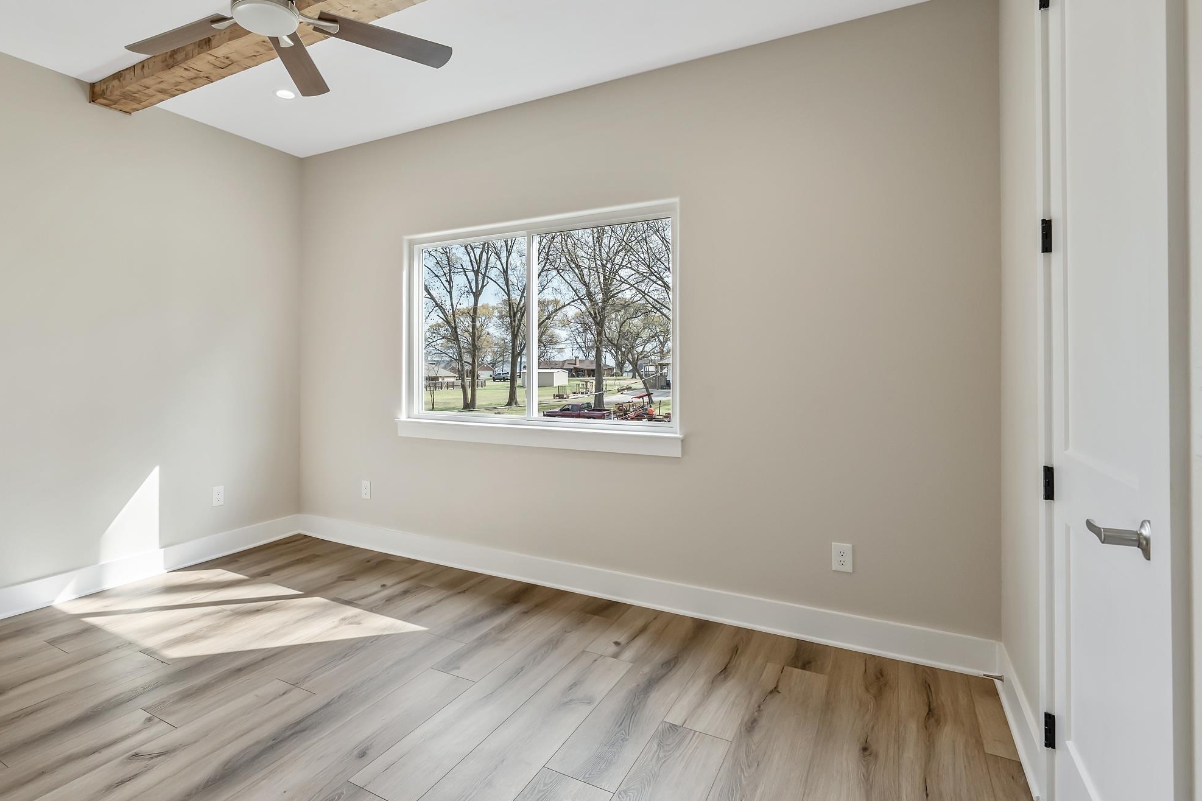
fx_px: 634
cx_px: 509
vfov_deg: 64.4
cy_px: 366
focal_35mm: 19
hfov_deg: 86.3
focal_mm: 15
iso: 800
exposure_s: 1/125
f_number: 8
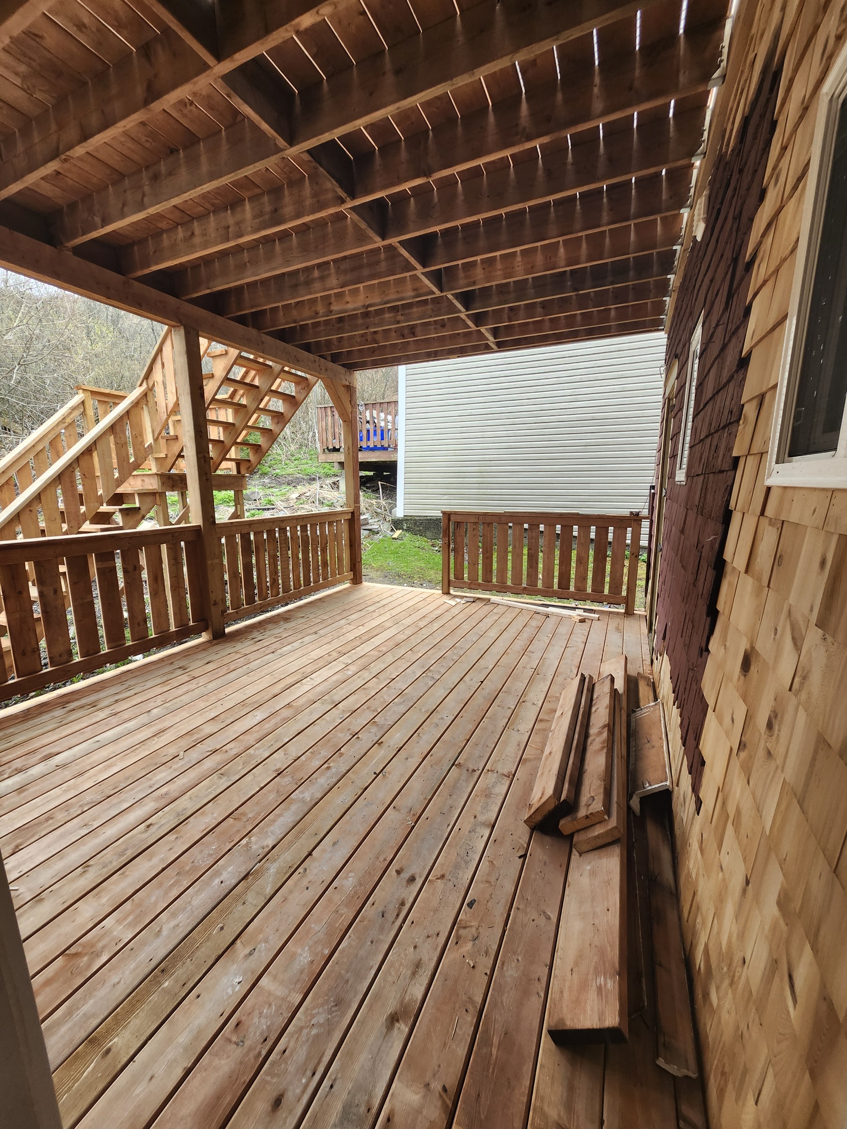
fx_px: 424
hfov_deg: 89.9
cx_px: 424
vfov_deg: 106.2
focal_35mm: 13
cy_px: 564
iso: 64
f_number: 2.2
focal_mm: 1.74
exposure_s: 1/60.2
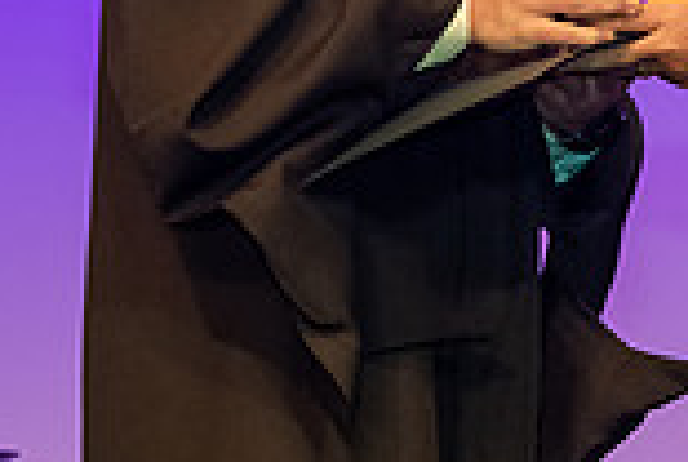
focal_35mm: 355
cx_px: 768
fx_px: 6797
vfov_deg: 3.9
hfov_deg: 5.8
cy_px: -153
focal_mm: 95
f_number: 4
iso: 3200
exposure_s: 1/200
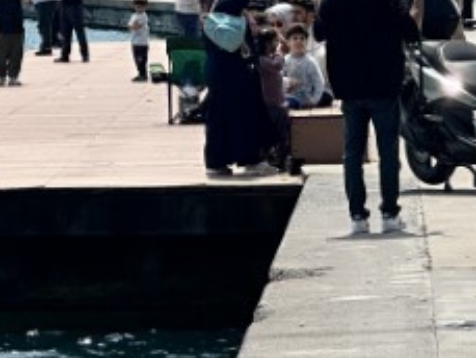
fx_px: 4279
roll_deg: +0.9
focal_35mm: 311
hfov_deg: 6.4
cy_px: 18
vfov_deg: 4.8
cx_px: 168
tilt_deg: -1.0
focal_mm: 9
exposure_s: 1/1193
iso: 32
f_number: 2.8
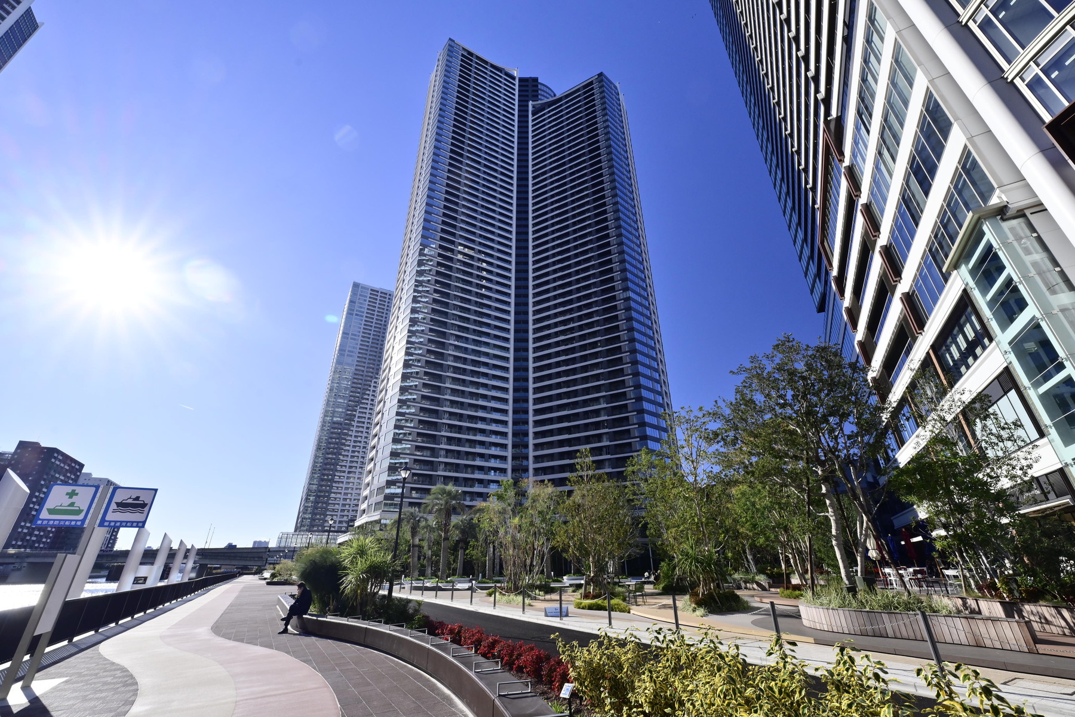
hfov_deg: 104.3
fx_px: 418
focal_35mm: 14
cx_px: 538
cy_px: 358
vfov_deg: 81.2
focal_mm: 14
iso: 400
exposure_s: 1/400
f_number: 11
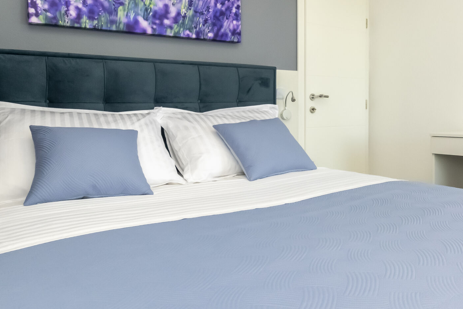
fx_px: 386
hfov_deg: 61.3
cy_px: 115
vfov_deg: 43.3
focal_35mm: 30
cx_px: 282
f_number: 7.1
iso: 800
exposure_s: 1/200
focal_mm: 10
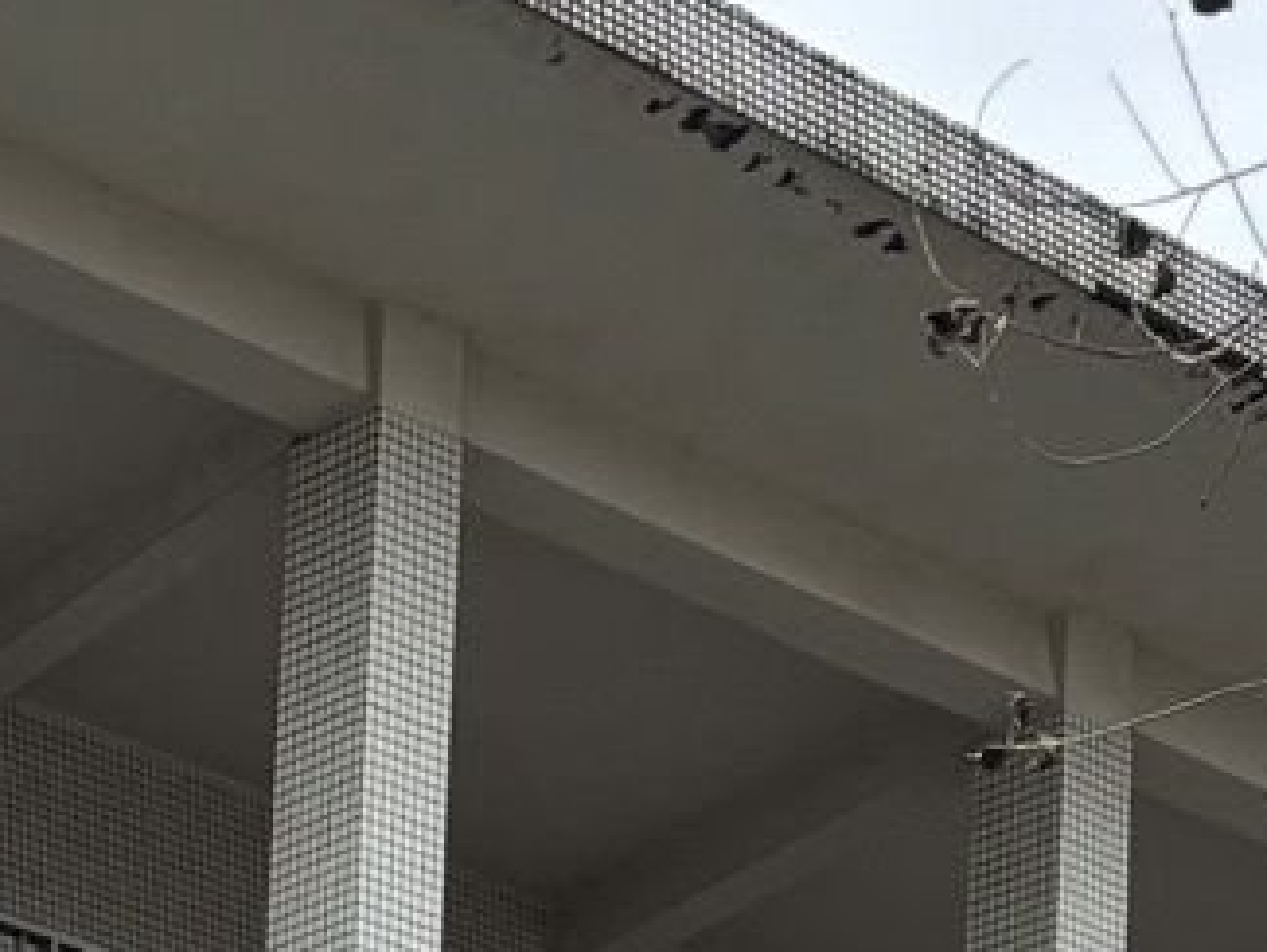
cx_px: -140
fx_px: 5858
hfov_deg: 12.1
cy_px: 2520
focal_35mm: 160
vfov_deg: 8.3
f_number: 1.6
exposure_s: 1/211
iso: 50
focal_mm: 5.96
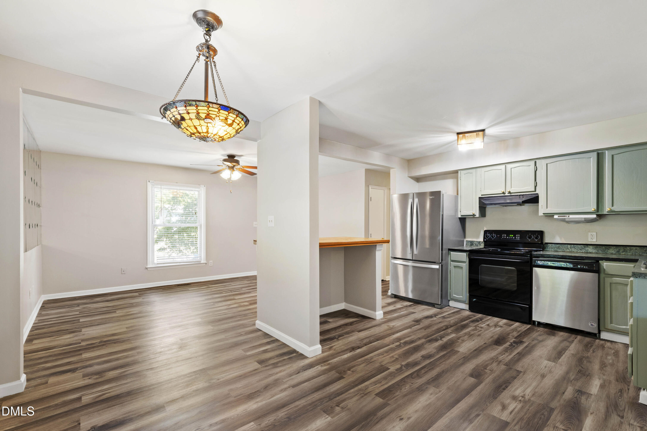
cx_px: 324
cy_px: 216
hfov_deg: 100.4
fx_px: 270
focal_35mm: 15
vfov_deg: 77.3
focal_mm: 10
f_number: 8
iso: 100
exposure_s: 1
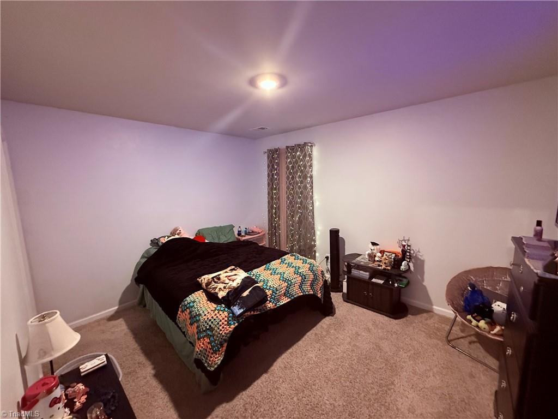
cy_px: 210
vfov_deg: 85.7
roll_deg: +1.5
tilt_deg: -7.3
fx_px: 226
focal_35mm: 14
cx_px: 279
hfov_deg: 102.1
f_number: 2.2
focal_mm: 2.22
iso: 800
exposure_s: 1/60
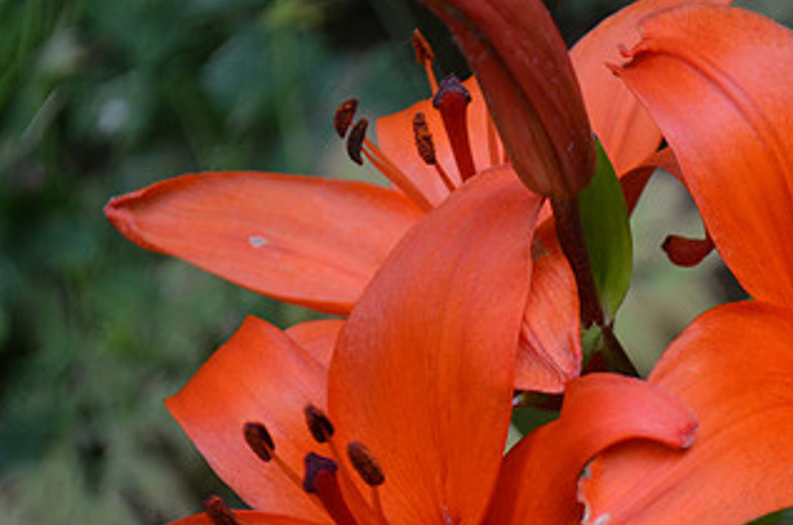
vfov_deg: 9.0
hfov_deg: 13.5
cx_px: 688
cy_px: 408
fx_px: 3318
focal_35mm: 151
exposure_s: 1/500
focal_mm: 55
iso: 800
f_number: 5.6
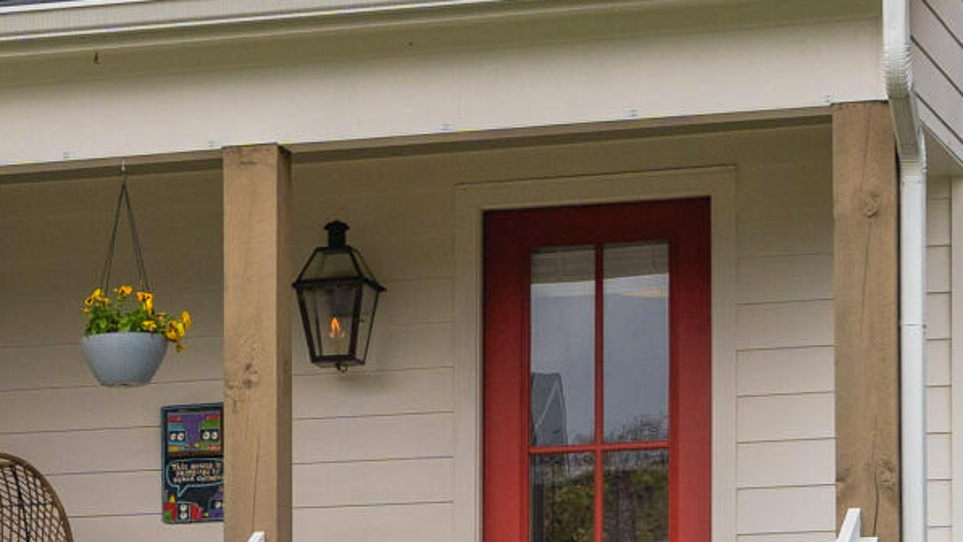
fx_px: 4571
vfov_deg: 6.8
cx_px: -727
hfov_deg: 11.3
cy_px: 2
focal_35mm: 179
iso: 320
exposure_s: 1/800
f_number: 7.1
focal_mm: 34
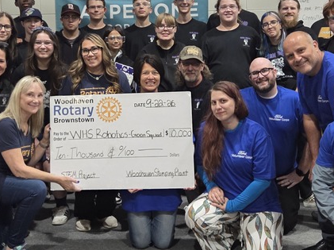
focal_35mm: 56
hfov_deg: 34.2
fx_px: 540
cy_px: 83
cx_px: 129
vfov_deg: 25.9
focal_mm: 5.4
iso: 500
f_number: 1.8
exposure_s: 1/120
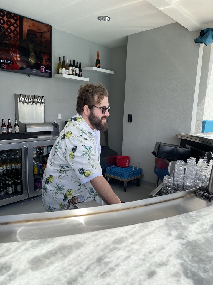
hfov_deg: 53.1
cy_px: 142
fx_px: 213
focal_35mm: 26
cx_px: 106
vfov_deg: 67.3
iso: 32
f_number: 1.6
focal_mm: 5.1
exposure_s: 1/2203
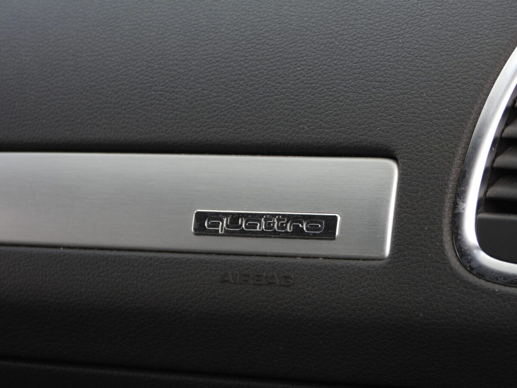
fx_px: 3212
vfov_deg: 6.9
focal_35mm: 215
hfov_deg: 9.2
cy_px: 194
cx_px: 258
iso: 100
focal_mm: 38.6
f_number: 4.5
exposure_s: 1/125
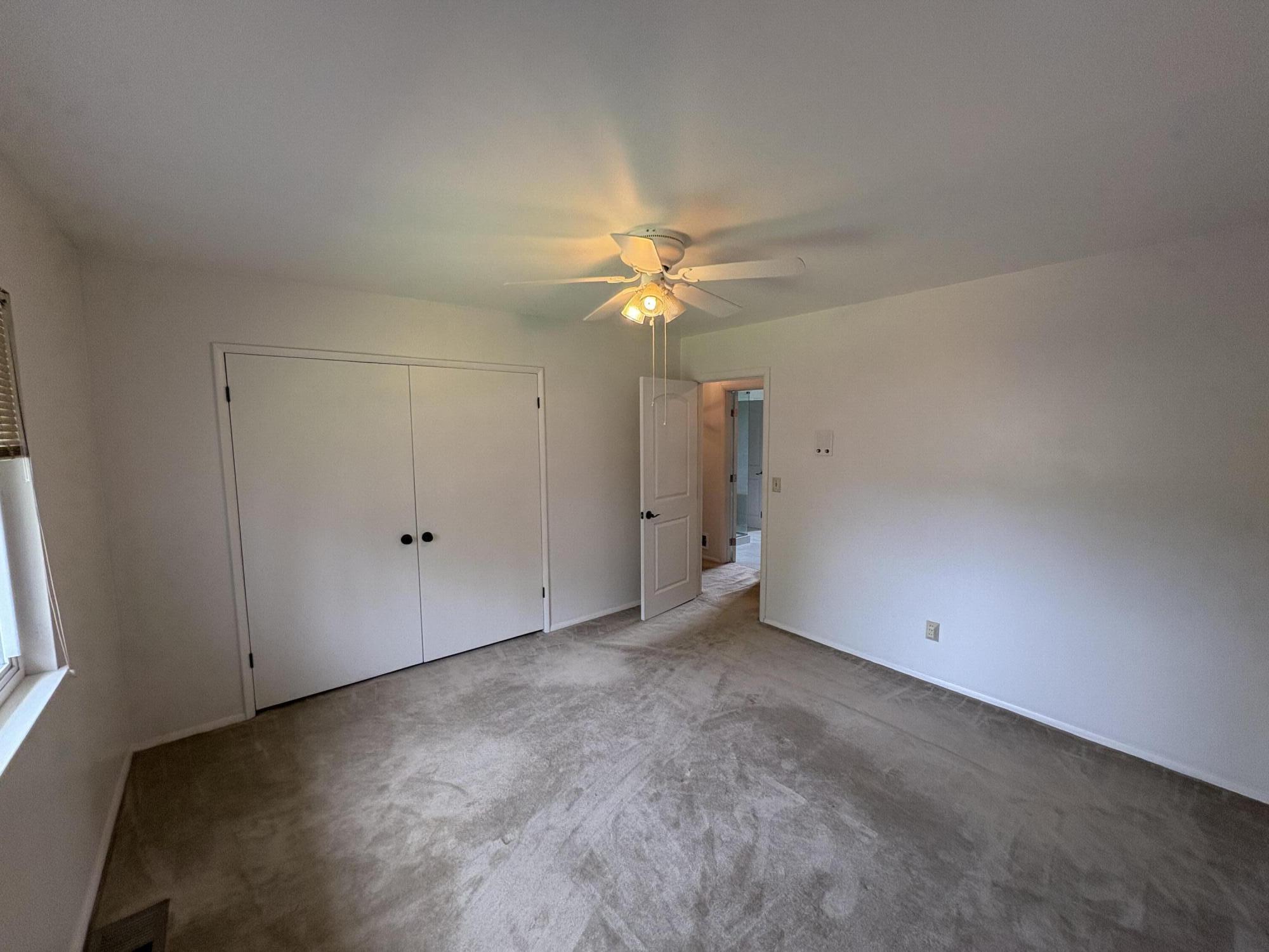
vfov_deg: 85.7
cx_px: 634
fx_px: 513
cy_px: 476
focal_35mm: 14
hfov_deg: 102.1
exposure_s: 1/120
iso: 250
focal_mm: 2.22
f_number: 2.2
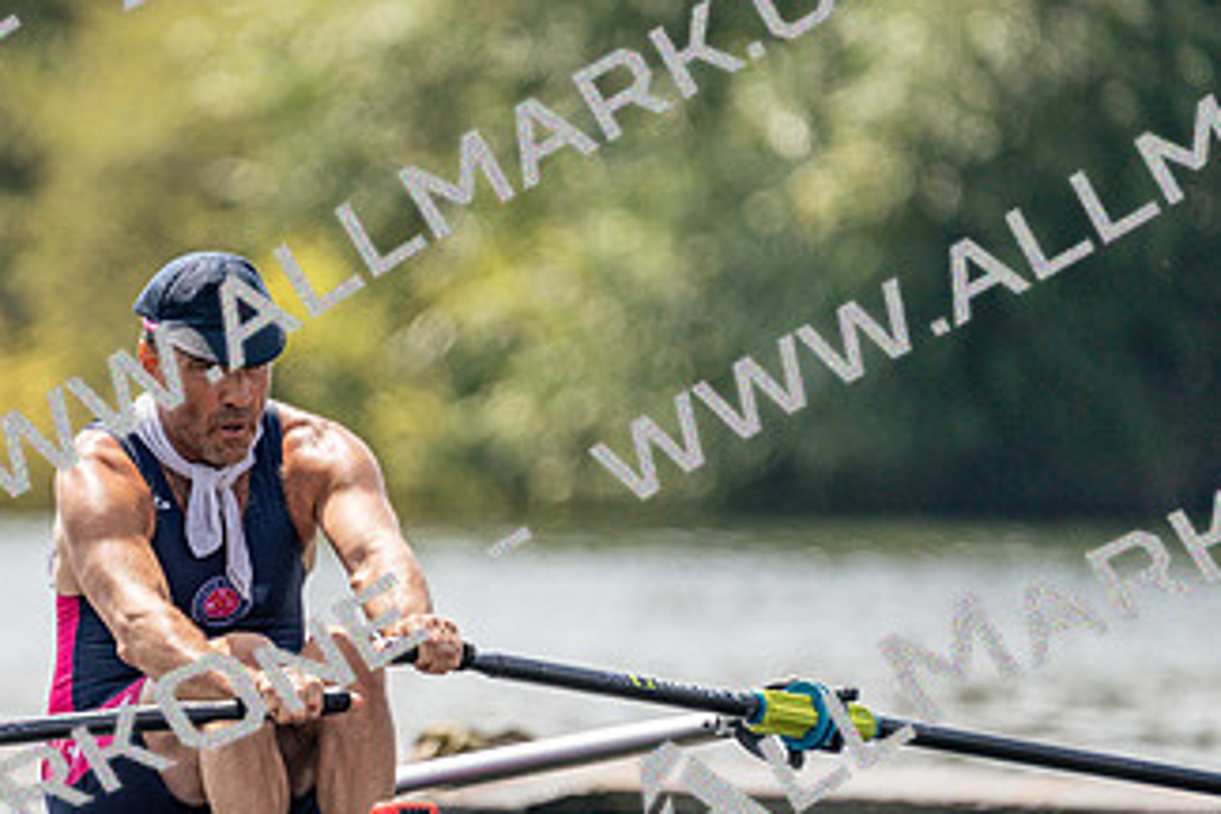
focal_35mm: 1074
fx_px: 36424
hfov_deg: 1.9
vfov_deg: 1.3
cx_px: 317
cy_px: 563
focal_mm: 600
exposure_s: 1/1600
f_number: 6.3
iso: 320
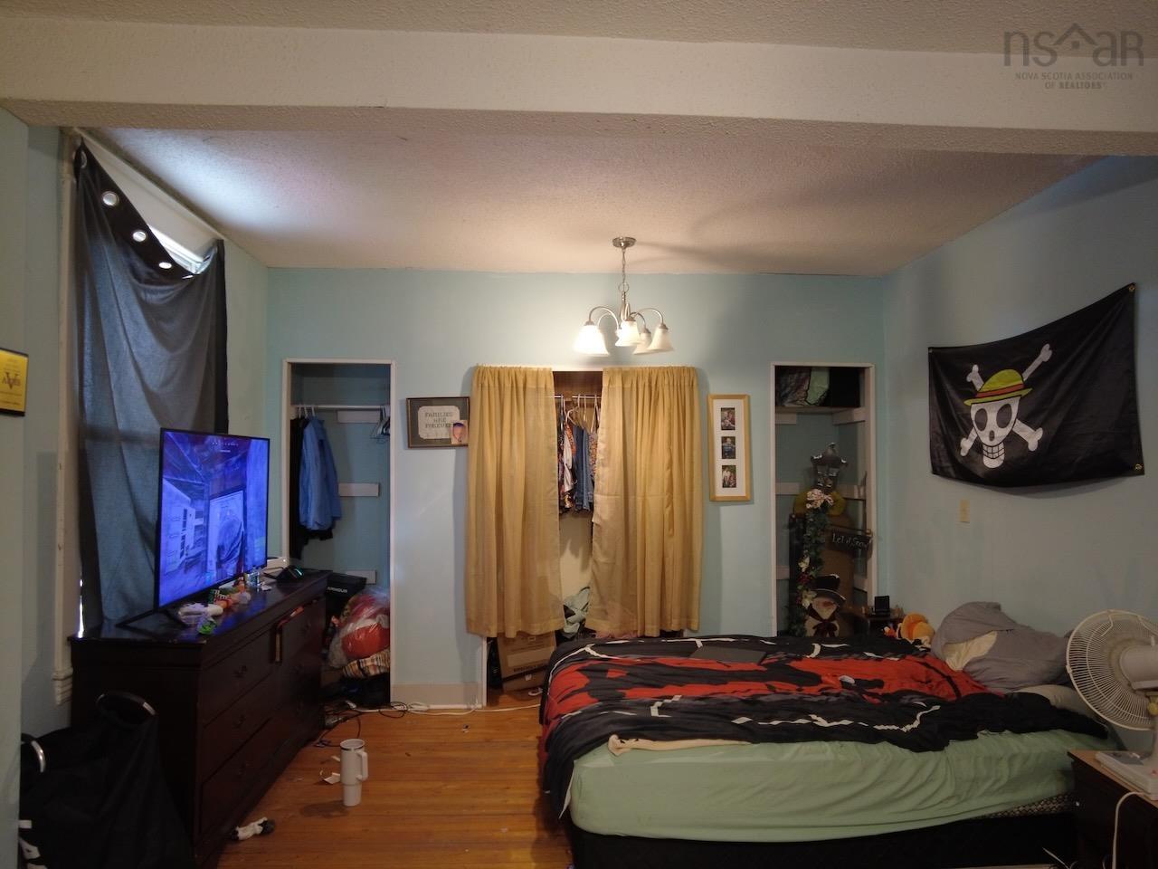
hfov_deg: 81.7
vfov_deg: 66.0
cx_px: 579
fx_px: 669
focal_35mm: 20
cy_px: 434
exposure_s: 1/10
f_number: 1.8
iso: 400
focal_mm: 4.4
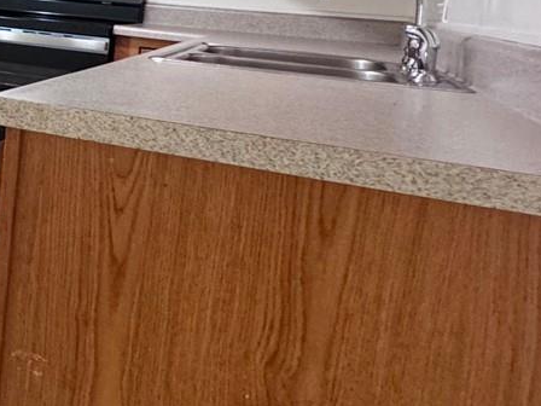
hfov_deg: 27.8
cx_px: -244
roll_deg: -3.9
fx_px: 781
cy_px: 33
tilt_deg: -5.3
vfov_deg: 27.9
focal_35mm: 50
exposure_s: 1/60
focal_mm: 2.22
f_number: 2.2
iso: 320
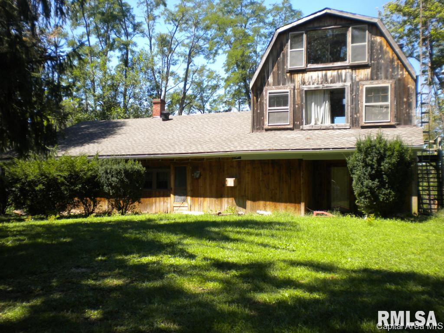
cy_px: 166
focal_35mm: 35
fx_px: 449
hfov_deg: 52.6
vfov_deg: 40.7
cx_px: 222
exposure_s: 1/258
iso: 113
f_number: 4.6
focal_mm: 6.3
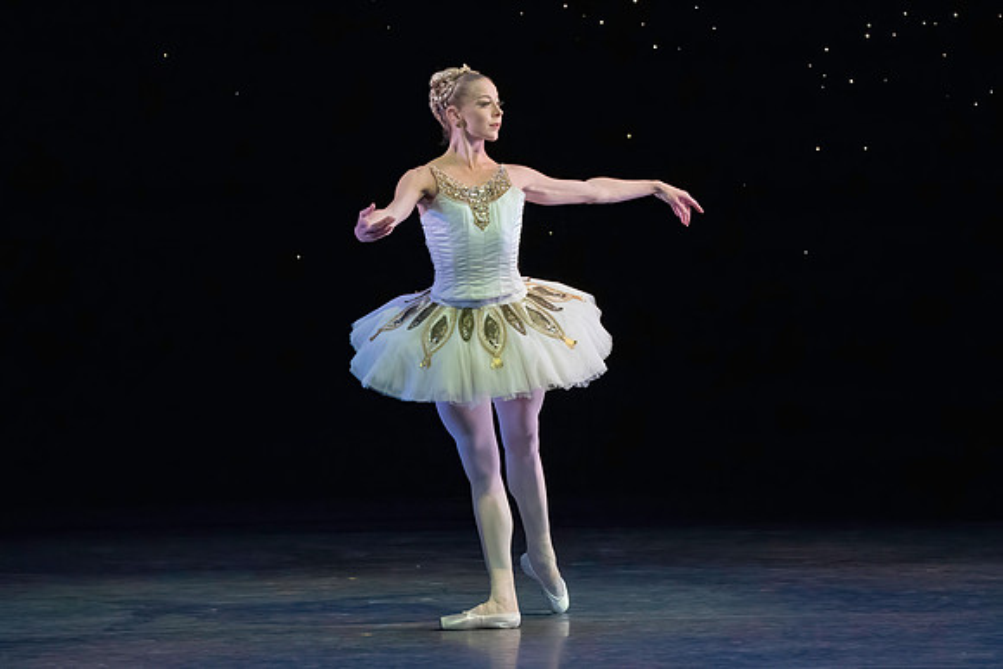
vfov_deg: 2.8
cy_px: 337
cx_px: 550
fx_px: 13914
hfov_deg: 4.1
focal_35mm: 499
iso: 20000
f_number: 9
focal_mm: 400
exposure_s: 1/400
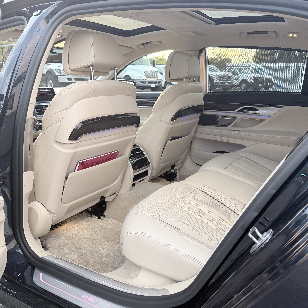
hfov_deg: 55.4
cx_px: 178
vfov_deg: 55.6
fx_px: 292
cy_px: 151
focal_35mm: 29
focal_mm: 6.76
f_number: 1.78
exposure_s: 1/77
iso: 200
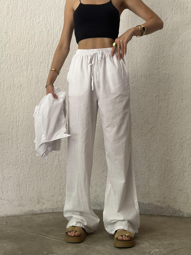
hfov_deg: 30.3
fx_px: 353
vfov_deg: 39.7
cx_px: 96
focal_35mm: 48
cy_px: 128
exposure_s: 1/118
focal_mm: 6.86
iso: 125
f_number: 1.78
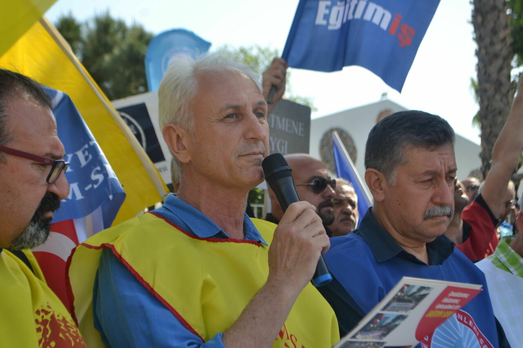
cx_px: 262
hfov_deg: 28.1
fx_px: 1046
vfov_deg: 18.9
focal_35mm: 72
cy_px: 174
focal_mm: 48
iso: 100
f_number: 7.1
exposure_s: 1/200
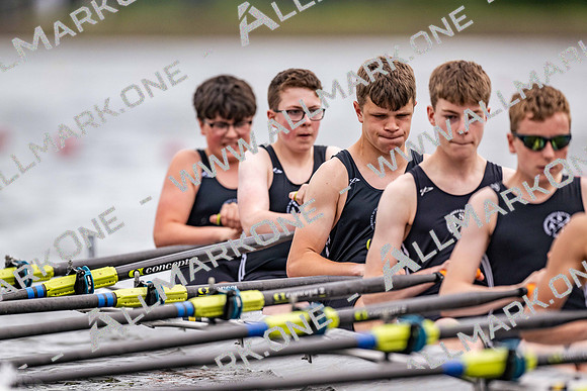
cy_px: 196
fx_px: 9785
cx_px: 294
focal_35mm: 600
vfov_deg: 2.3
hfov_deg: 3.4
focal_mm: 600
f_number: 4
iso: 900
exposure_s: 1/2500
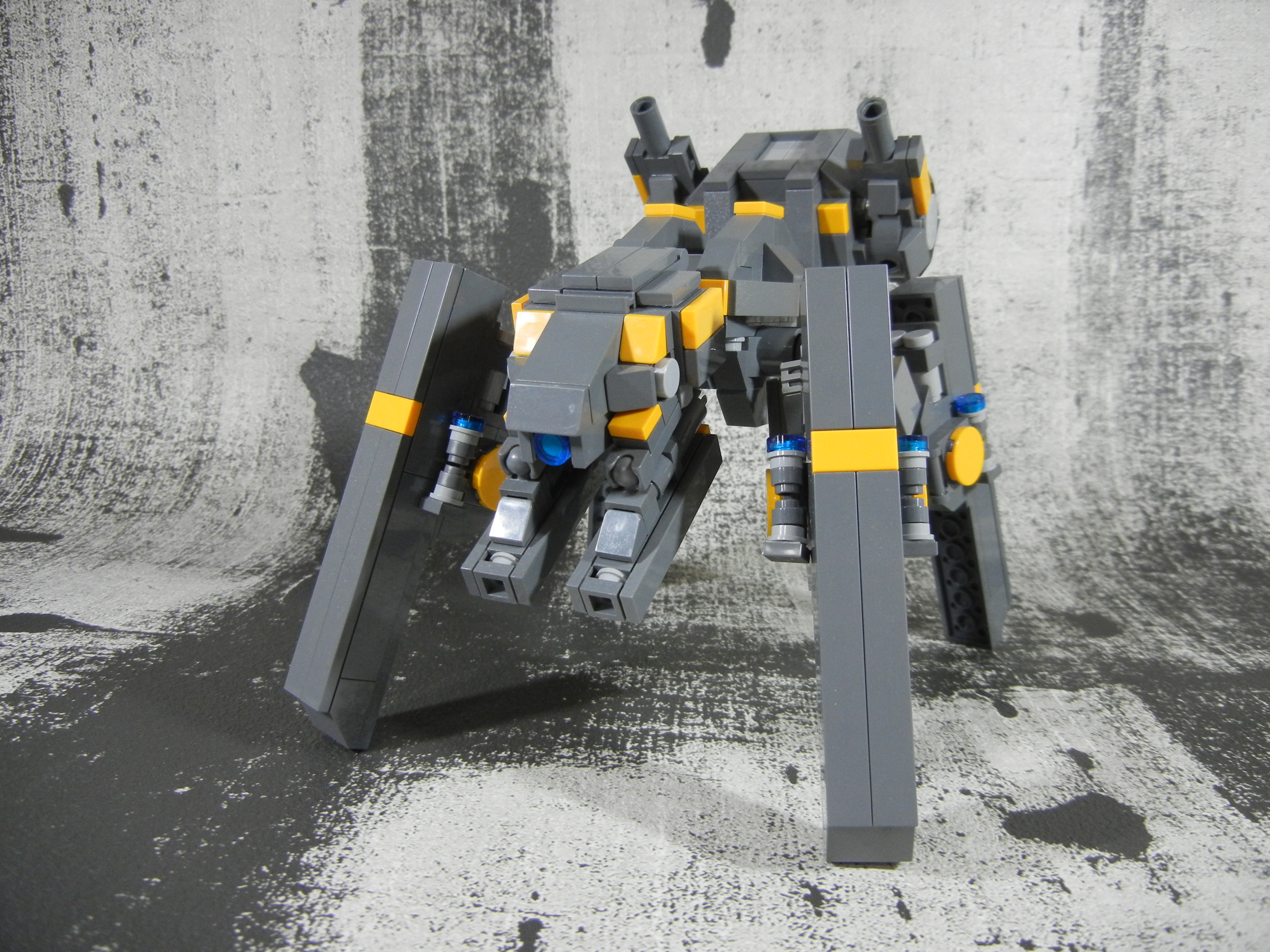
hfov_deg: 60.0
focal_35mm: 30
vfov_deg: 46.8
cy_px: 476
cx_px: 635
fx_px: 1101
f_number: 3.5
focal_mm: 5.4
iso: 400
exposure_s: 1/35.1
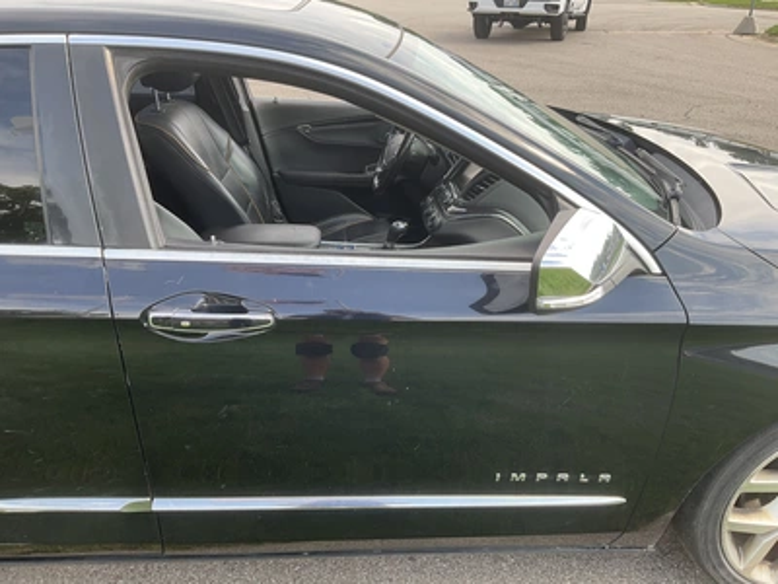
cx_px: 389
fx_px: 652
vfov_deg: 48.2
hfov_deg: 61.7
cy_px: 292
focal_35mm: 29
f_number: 1.8
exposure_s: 1/184
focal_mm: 3
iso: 20
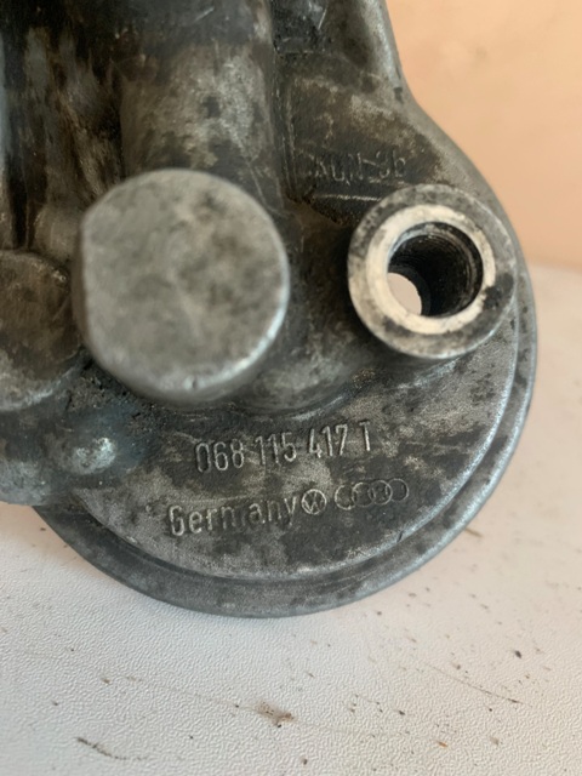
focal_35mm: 26
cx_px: 291
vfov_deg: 67.3
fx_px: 583
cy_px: 388
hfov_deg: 53.1
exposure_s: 1/60
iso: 320
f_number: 1.8
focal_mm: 4.25
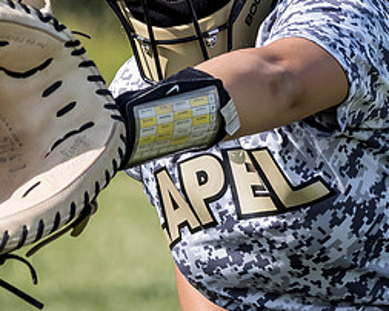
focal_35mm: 1873
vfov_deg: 0.8
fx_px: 21547
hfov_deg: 1.0
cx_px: 293
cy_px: -22
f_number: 4
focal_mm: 300
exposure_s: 1/2000
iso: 500
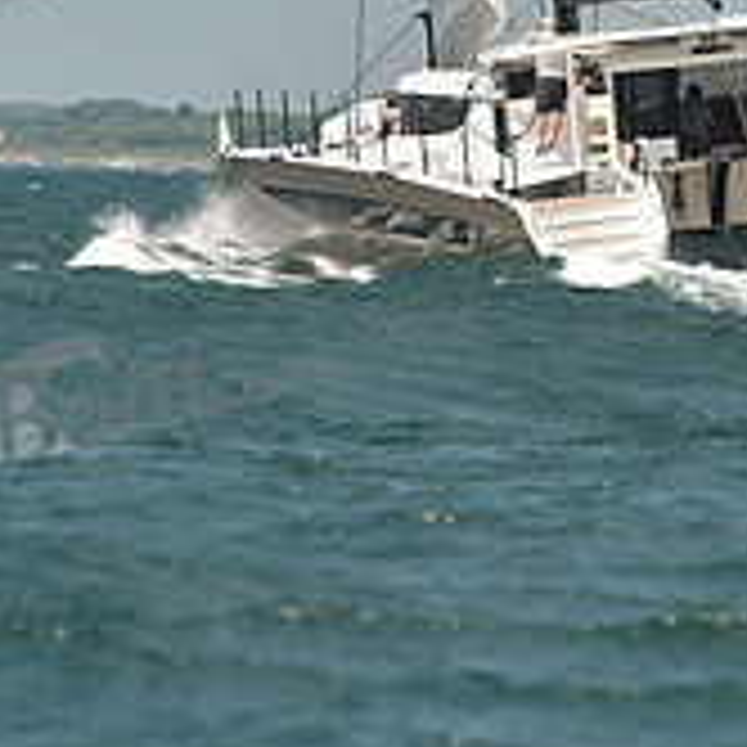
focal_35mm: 593
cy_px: 133
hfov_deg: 3.0
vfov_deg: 3.0
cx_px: 576
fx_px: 14478
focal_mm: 200
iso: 320
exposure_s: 1/1250
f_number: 5
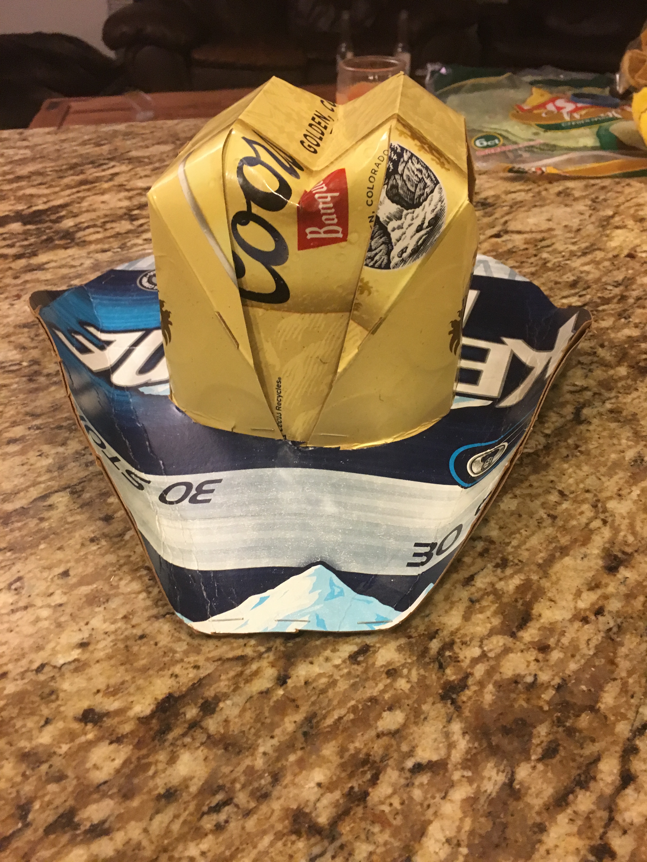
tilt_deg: -36.6
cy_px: 431
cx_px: 324
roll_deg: +1.3
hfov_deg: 48.2
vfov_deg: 61.7
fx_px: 723
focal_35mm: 29
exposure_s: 1/30
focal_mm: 4.15
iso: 200
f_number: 2.2
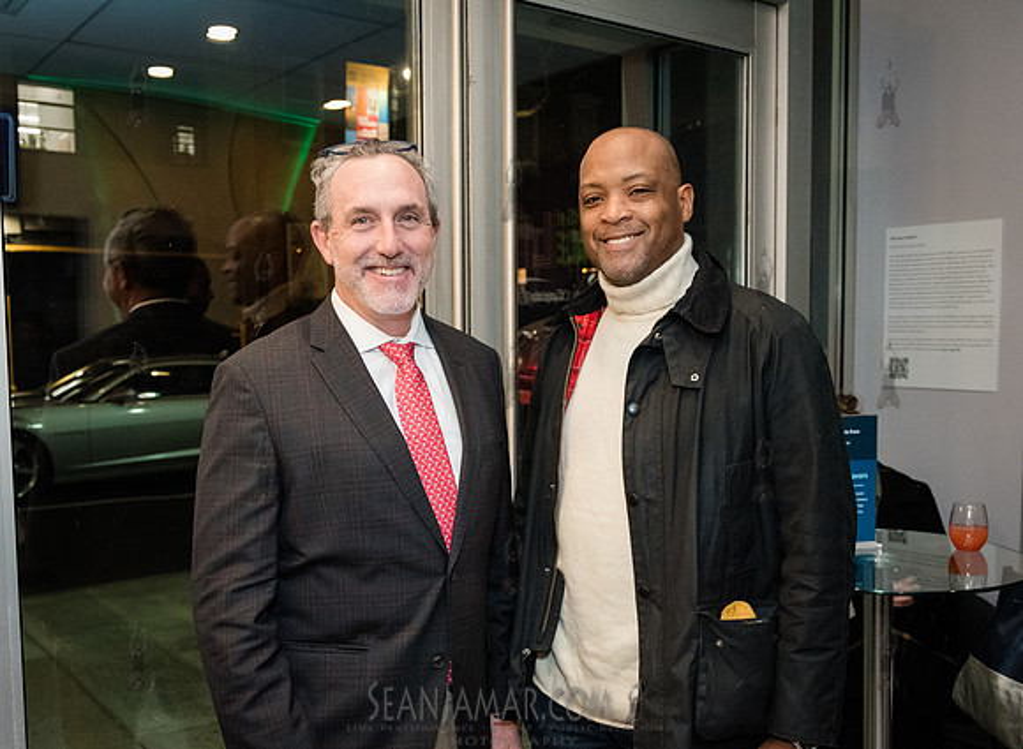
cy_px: 418
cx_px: 510
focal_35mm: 35
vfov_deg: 40.0
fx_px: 1027
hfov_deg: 52.9
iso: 6400
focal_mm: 29
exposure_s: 1/200
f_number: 4
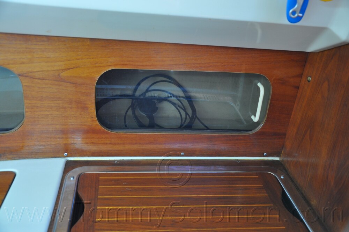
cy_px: 116
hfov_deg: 49.6
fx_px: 378
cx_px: 174
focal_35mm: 39
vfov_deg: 34.1
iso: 720
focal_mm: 26
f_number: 4
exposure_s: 1/60
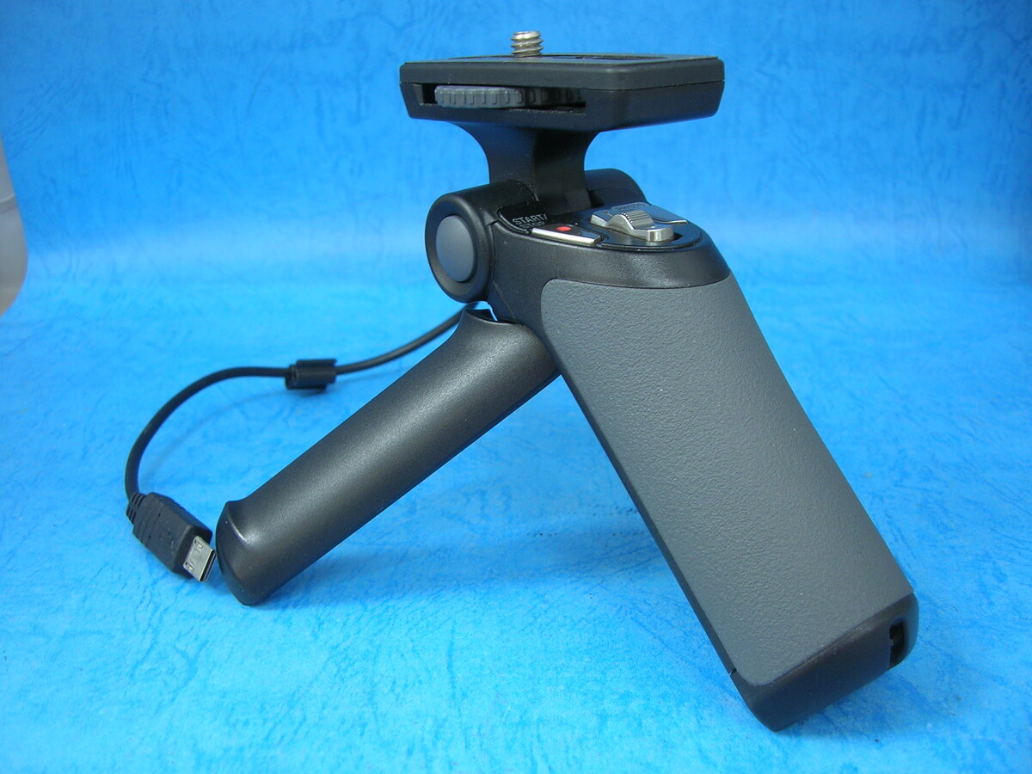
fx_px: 1014
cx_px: 516
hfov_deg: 54.0
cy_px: 387
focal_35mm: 34
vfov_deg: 41.8
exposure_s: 1/6.6
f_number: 2.9
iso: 50
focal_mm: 5.7
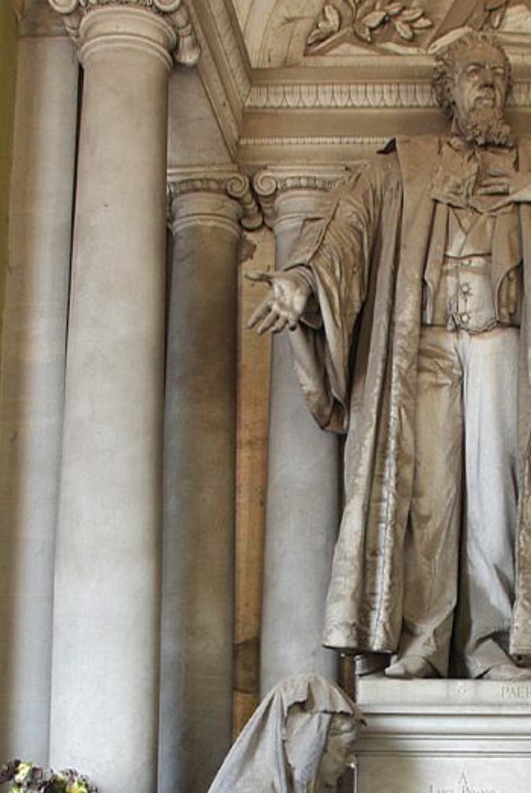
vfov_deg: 31.2
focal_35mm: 62
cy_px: 678
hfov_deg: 21.7
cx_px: 411
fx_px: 1368
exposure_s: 1/6
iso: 200
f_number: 8
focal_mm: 18
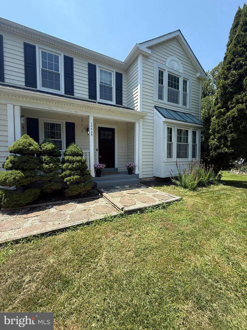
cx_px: 124
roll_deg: -0.3
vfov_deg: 102.1
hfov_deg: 85.7
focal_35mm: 14
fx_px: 133
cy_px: 165
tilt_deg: -1.9
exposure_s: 1/1017
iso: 50
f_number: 2.2
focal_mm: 2.22
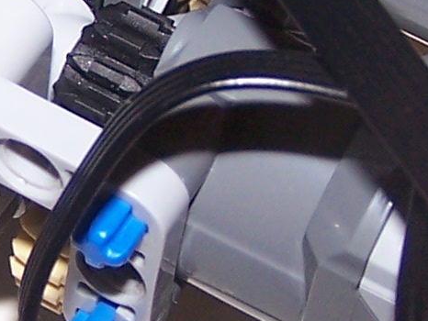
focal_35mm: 210
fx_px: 2598
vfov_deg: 7.1
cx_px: 47
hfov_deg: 9.4
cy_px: 84
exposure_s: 1/60
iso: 80
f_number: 2.8
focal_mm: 6.3
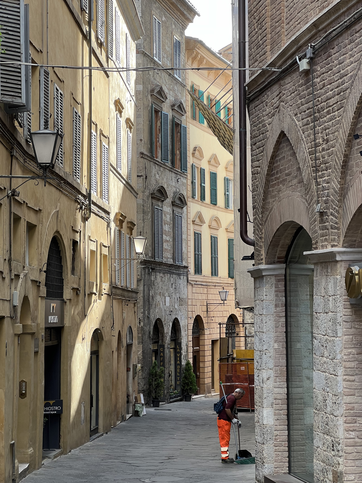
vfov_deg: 25.3
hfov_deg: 19.1
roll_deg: +0.8
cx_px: 181
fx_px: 1074
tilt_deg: +3.2
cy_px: 242
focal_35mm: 77
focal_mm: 9
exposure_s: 1/122
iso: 40
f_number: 2.8
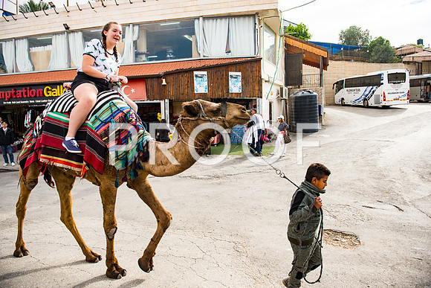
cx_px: 216
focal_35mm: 24
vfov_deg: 53.2
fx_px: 287
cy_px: 144
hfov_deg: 73.7
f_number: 2.8
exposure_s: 1/2000
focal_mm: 24
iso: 200
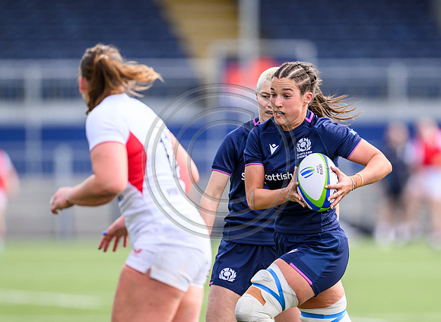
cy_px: 195
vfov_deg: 2.1
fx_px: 8580
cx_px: 332
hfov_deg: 2.9
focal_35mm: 680
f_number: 3.2
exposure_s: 1/2500
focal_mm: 400
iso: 500
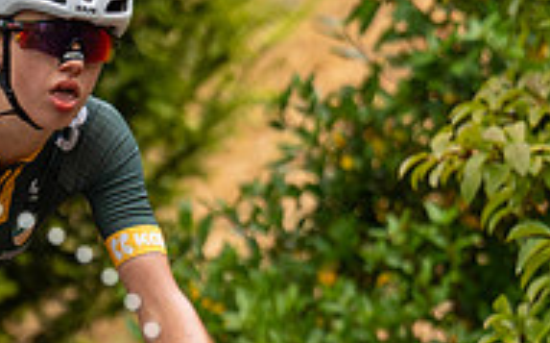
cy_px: 157
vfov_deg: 1.3
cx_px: 208
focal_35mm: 1015
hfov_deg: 2.1
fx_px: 15201
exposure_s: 1/800
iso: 640
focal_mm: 154
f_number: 2.8
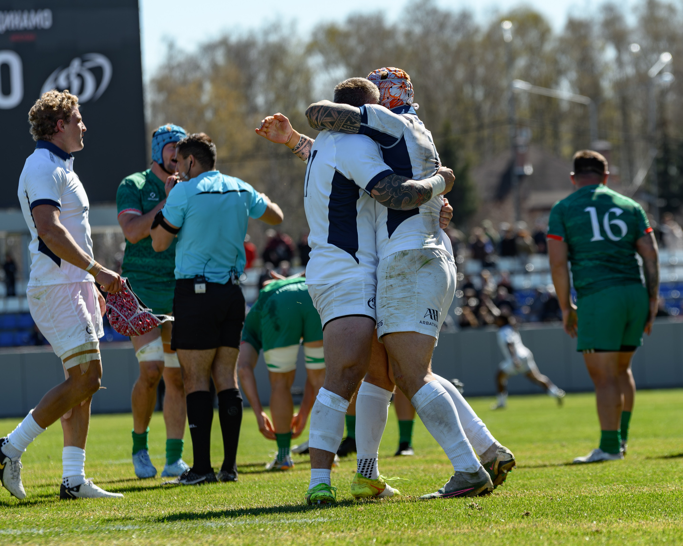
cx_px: 353
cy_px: 278
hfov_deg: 8.6
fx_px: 4554
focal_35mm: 225
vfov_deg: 6.9
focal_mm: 160
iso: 180
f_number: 4.5
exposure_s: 1/1250
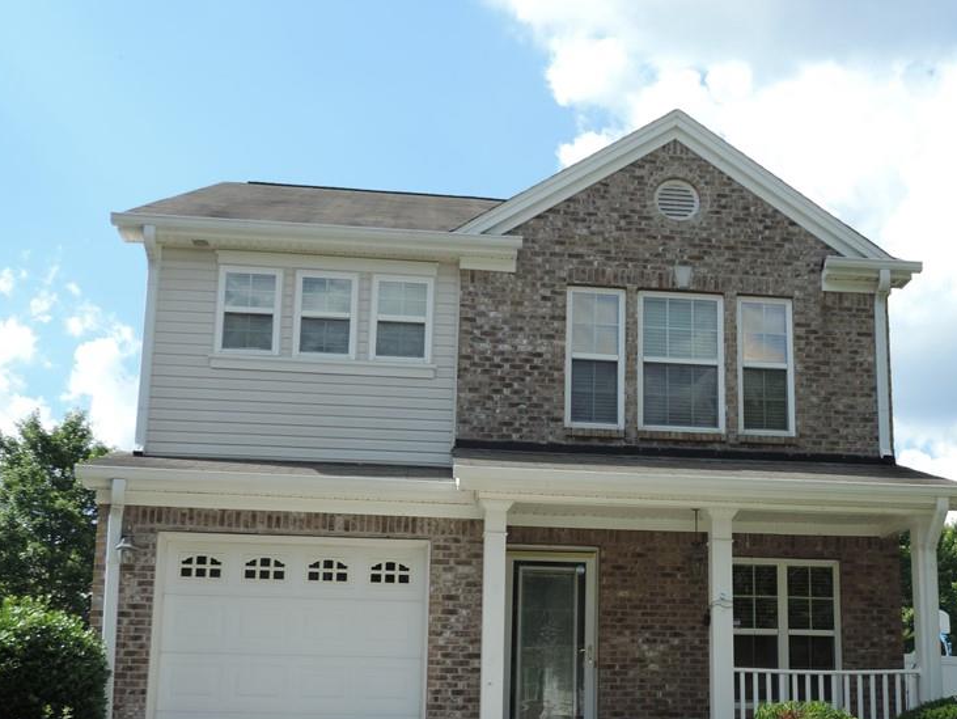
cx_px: 638
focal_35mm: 49
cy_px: 479
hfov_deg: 38.5
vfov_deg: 29.5
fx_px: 1355
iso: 80
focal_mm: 6.2
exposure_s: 1/640
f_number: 3.3
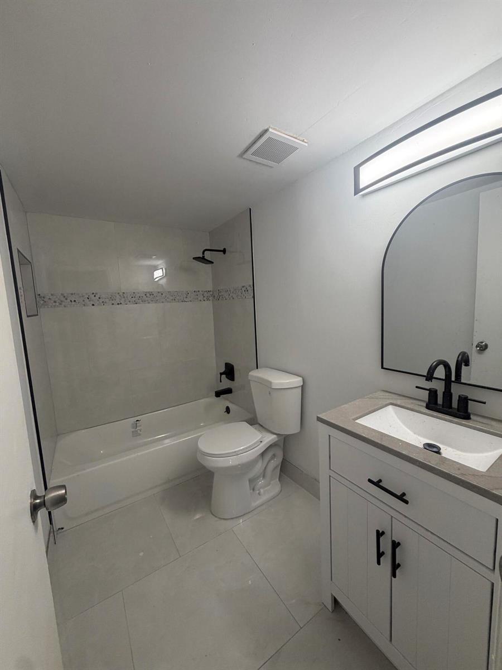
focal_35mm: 14
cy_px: 335
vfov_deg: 102.1
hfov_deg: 85.7
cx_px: 251
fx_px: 271
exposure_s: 1/120
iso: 125
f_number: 2.2
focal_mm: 2.22
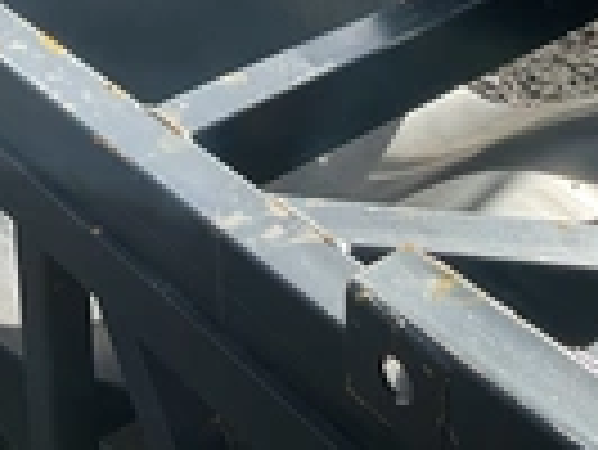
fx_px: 1504
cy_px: -162
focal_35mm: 87
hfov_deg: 22.5
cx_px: 342
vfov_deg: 16.0
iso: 25
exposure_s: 1/666
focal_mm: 3
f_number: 1.8
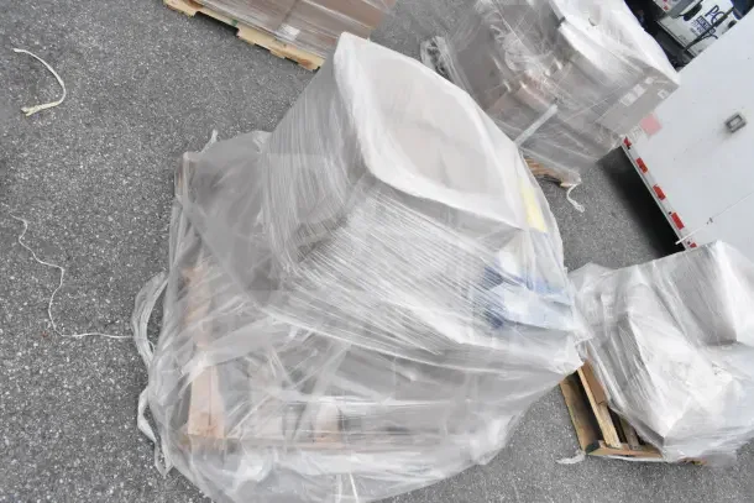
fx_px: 566
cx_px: 377
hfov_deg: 67.4
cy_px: 252
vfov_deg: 48.0
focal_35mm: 27
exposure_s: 1/1600
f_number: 20
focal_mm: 18
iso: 6400
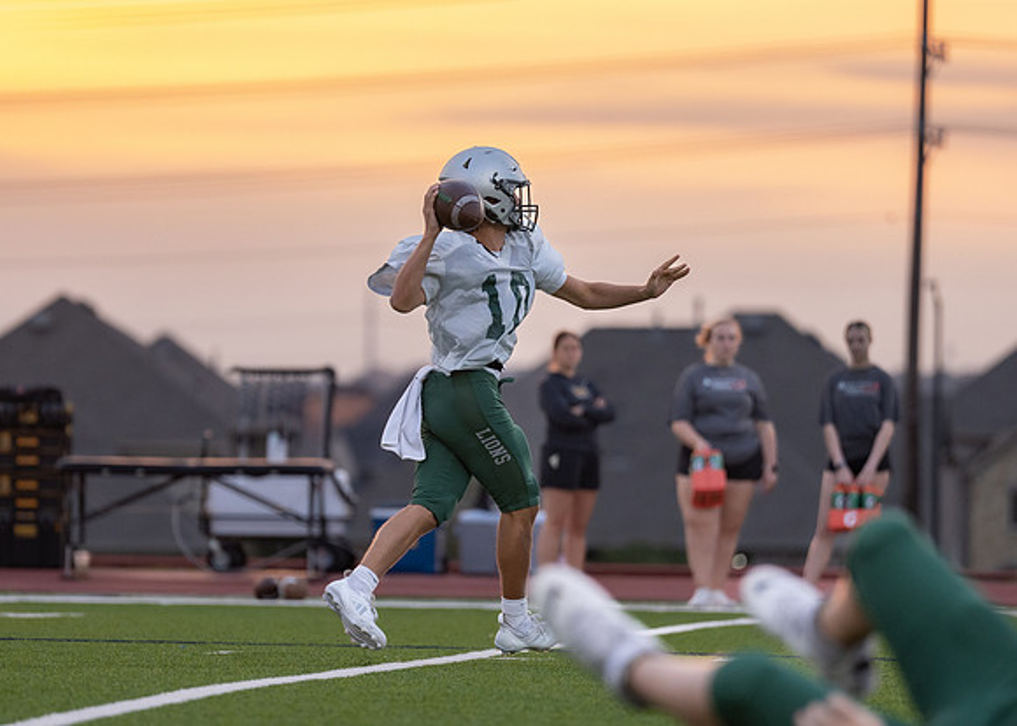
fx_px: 8878
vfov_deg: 4.7
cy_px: 382
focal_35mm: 307
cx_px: 448
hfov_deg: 6.6
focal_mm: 200
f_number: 2.8
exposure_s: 1/1250
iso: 1250
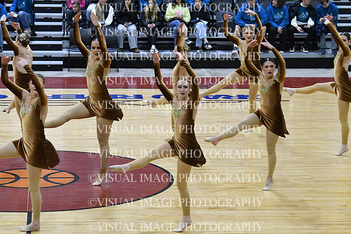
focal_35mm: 138
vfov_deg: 9.9
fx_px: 1346
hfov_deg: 14.9
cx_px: 176
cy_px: 117
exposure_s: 1/400
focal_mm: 92
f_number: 4
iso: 5000
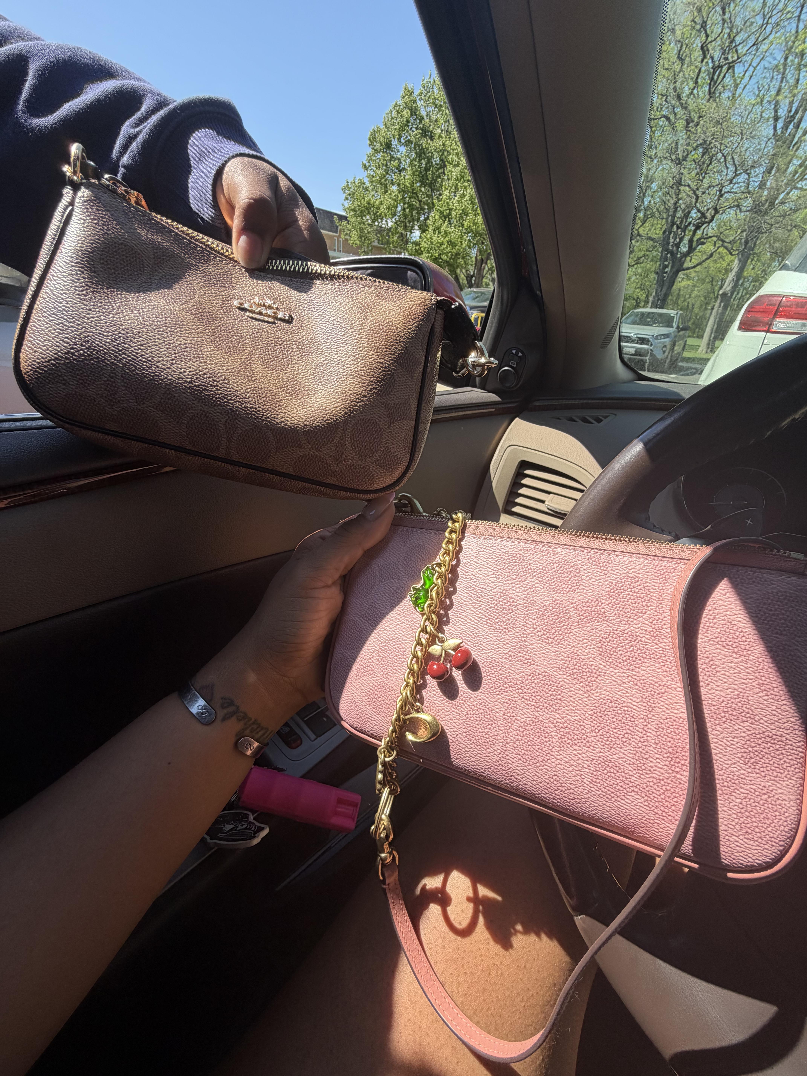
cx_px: 404
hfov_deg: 85.7
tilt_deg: -27.0
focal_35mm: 14
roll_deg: -5.3
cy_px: 538
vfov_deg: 102.1
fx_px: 435
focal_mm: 2.22
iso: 40
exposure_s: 1/770
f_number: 2.2
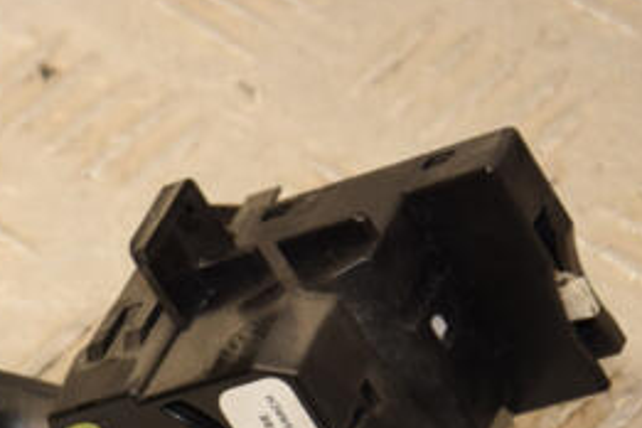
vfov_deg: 4.7
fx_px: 5227
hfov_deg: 7.0
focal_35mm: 293
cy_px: 418
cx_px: -86
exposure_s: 1/200
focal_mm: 85
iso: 800
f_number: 8
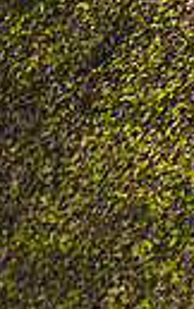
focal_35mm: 64
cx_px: 639
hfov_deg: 10.3
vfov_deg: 30.6
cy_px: 35
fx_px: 540
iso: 100
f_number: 2.8
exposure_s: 1/4000
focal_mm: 14
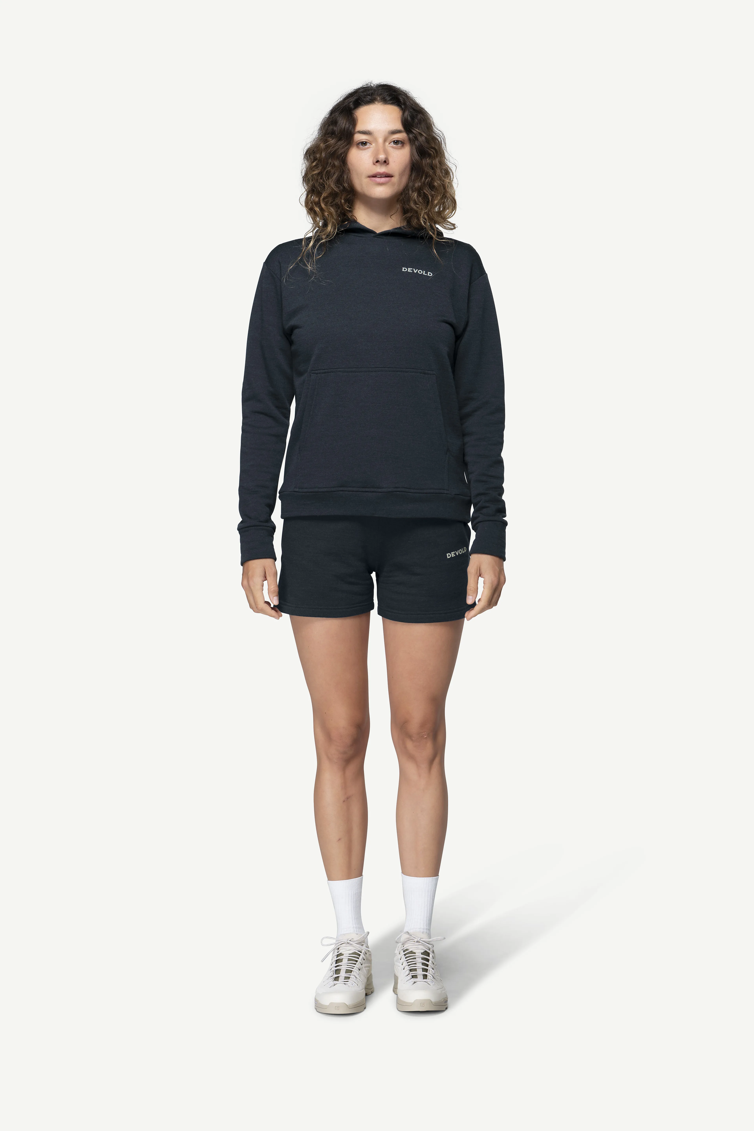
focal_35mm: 70
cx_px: 377
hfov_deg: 19.5
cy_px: 566
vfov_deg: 28.8
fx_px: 2199
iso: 100
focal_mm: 70
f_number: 6.3
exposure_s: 1/50
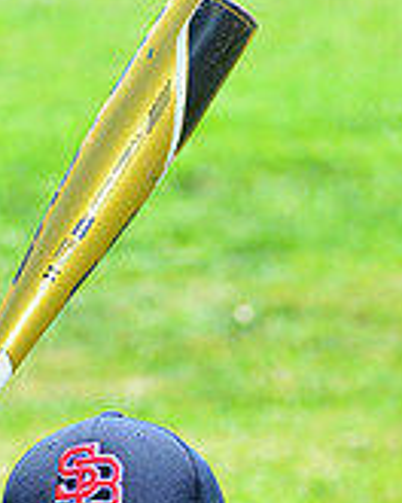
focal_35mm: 412
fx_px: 6127
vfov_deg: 4.7
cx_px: 114
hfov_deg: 3.8
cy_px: 787
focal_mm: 125
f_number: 8
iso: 200
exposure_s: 1/200
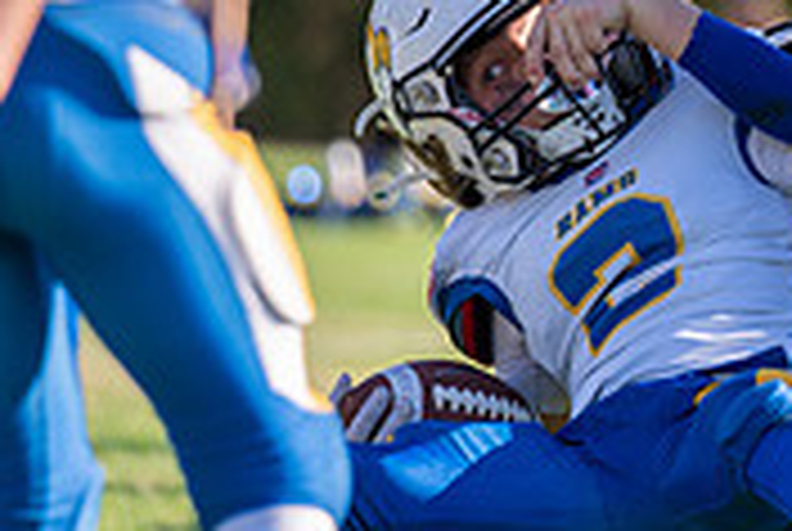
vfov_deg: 3.0
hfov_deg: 4.5
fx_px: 10159
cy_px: 79
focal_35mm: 461
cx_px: 720
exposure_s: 1/1250
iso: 100
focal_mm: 140
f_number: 2.8
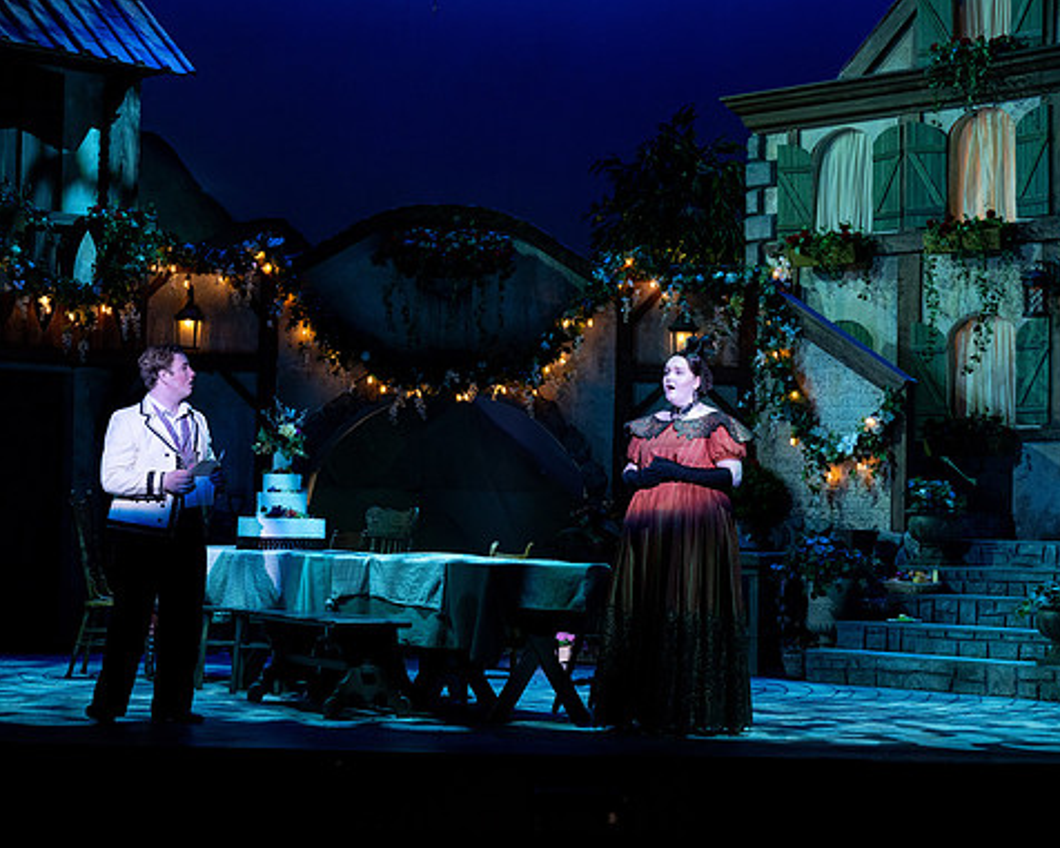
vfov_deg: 19.2
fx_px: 2510
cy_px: 424
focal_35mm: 80
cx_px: 432
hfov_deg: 23.8
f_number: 5.6
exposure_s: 1/160
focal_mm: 70
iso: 1000
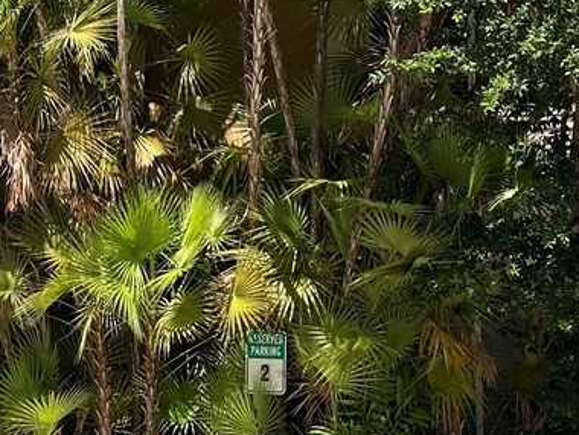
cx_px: 194
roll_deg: -2.4
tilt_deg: +13.7
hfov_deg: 19.4
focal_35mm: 101
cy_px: -21
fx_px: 1689
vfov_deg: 14.4
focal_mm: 6.86
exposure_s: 1/2967
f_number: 1.78
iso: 80
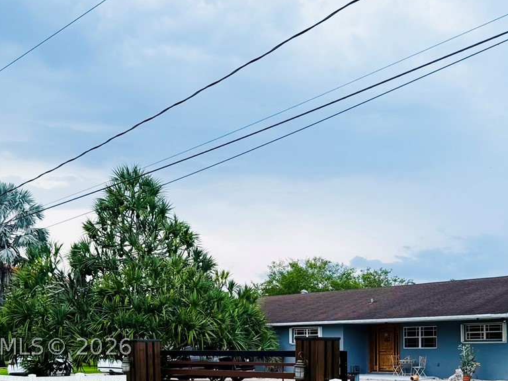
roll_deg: +1.4
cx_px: 335
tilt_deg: +0.0
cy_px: 347
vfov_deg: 28.0
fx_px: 734
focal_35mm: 50
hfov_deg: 37.8
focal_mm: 6.76
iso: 80
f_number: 1.78
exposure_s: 1/980
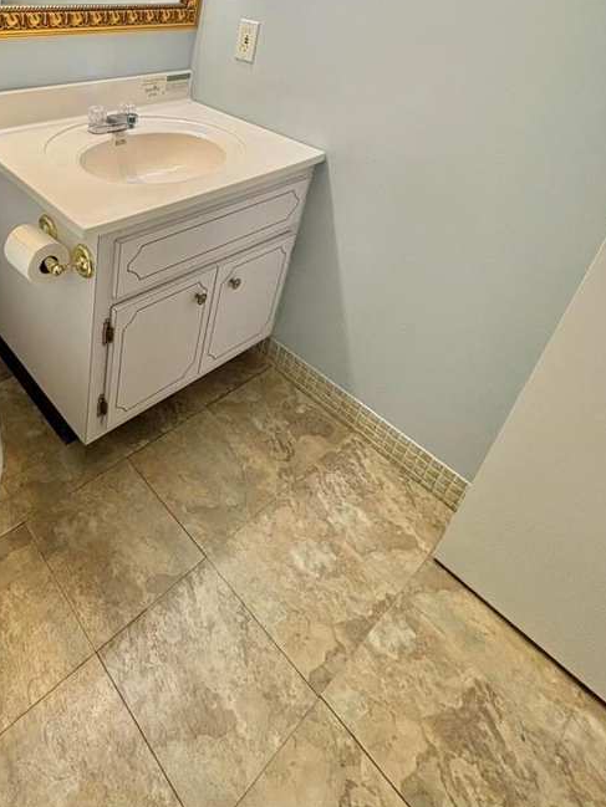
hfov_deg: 55.1
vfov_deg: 68.5
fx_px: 537
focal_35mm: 23
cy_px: 190
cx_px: 127
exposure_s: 1/120
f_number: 2.2
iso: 200
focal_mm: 2.22
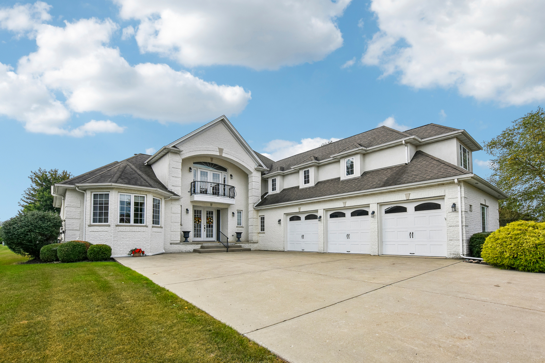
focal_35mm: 15
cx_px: 272
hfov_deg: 100.4
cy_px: 182
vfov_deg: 77.3
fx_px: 227
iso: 400
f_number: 8
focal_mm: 10
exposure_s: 1/1000
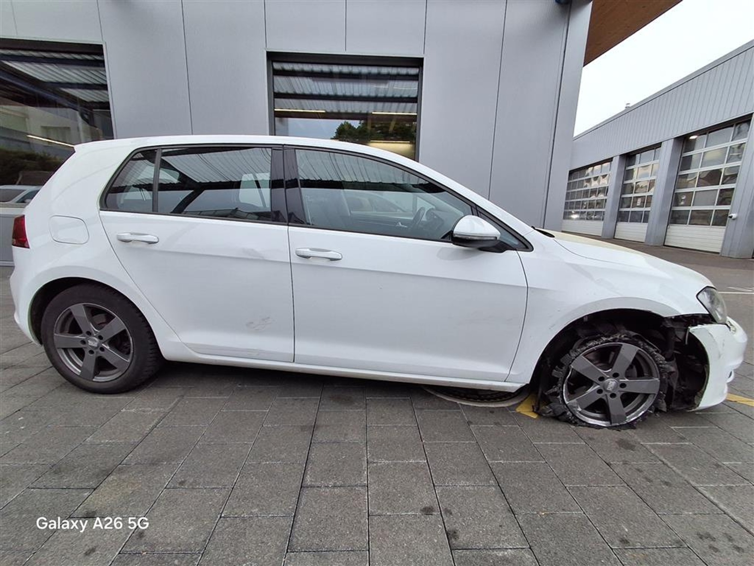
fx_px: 349
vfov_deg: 78.1
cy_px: 283
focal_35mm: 16
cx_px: 377
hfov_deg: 94.5
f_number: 2.2
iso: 40
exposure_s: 1/291
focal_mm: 1.64
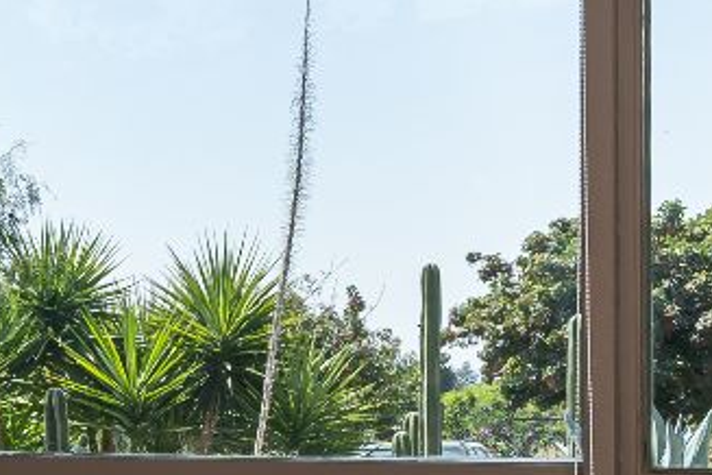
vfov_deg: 13.8
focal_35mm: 98
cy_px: 433
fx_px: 1938
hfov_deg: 16.9
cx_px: -599
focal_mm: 16
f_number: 10
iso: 320
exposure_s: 1/160
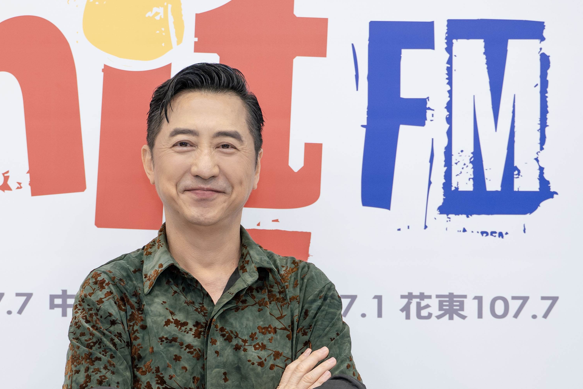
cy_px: 252
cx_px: 193
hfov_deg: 25.8
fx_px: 1263
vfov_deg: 17.5
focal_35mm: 78
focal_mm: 39
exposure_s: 1/160
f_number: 2.8
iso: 250
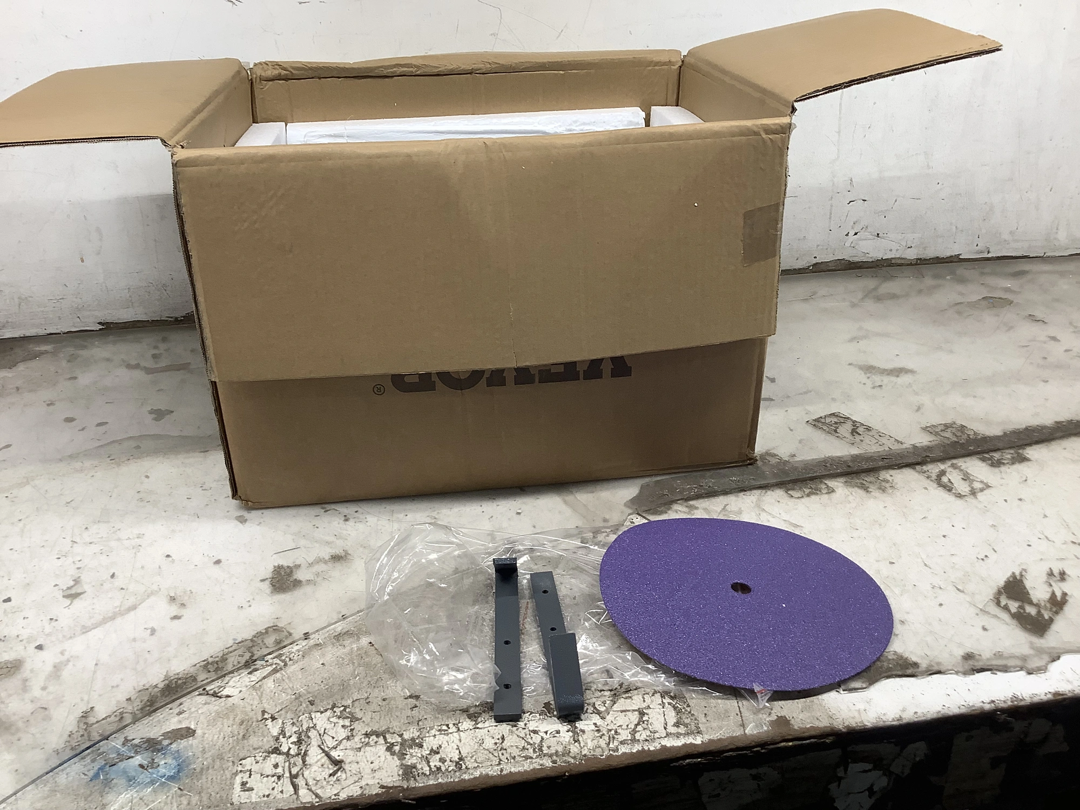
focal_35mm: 31
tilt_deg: -28.6
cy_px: 405
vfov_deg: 45.4
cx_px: 540
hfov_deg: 58.4
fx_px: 967
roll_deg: +1.4
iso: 50
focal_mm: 3.3
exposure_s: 1/60
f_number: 2.4
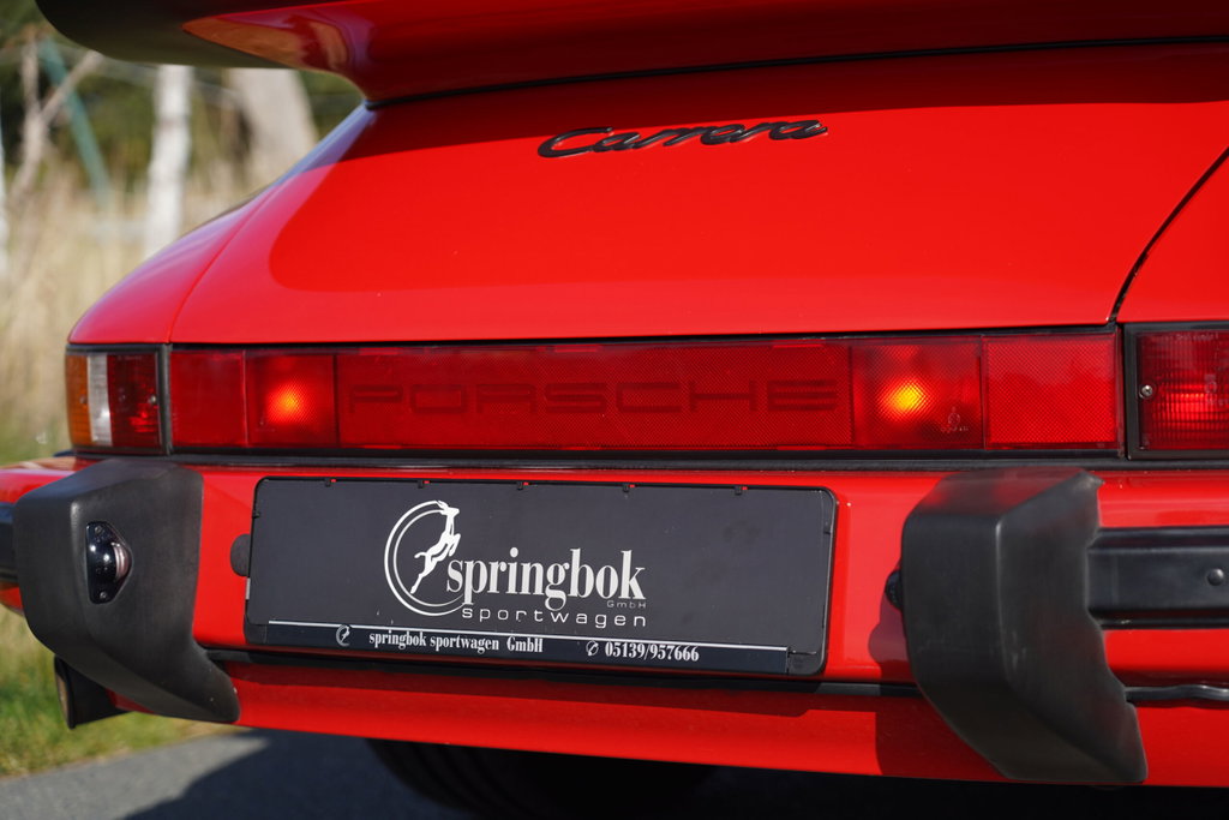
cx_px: 614
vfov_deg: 15.0
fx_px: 3107
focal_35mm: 91
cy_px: 410
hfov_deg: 22.4
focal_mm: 91
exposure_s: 1/800
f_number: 4.5
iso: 100
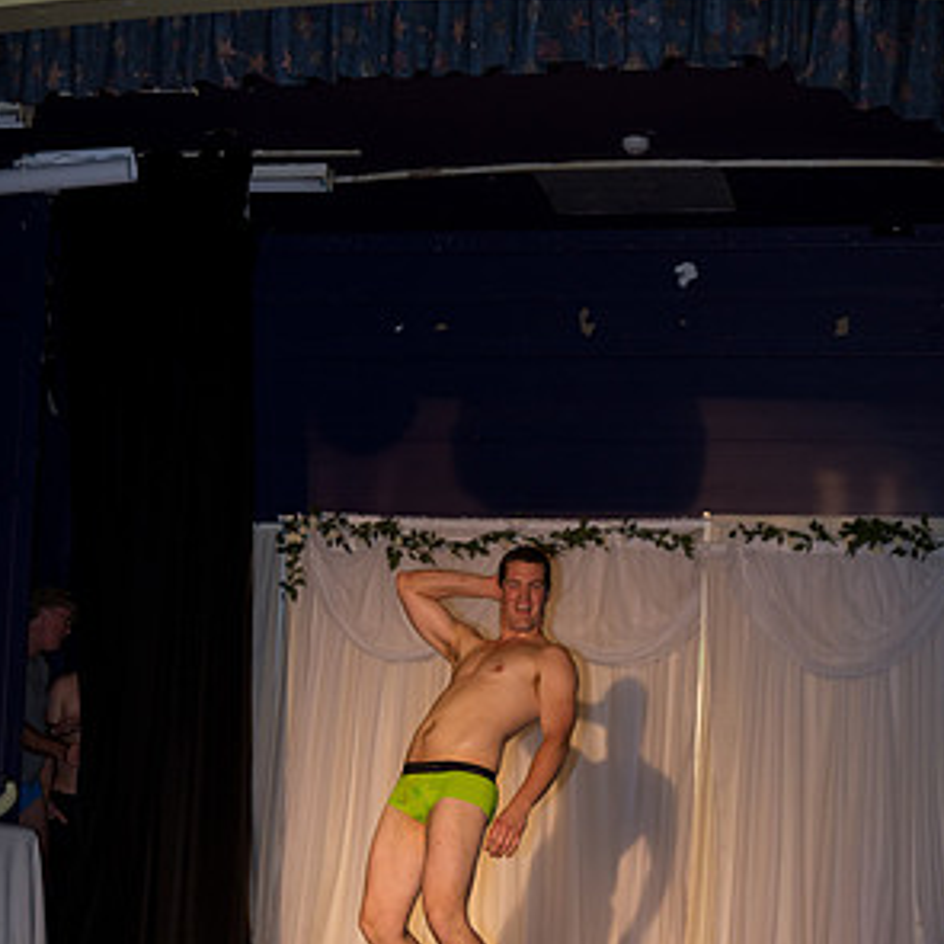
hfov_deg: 17.9
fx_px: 2993
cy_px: 643
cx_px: 472
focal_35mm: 97
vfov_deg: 17.9
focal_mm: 50
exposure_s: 1/160
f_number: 2.8
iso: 400
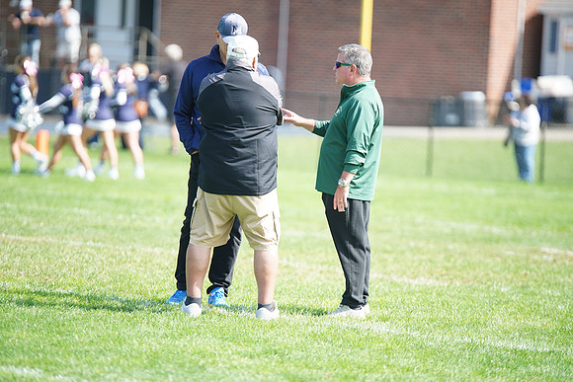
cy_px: 191
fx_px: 4776
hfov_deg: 6.9
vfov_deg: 4.6
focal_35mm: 300
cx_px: 286
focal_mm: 300
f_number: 2.8
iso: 400
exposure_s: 1/1250
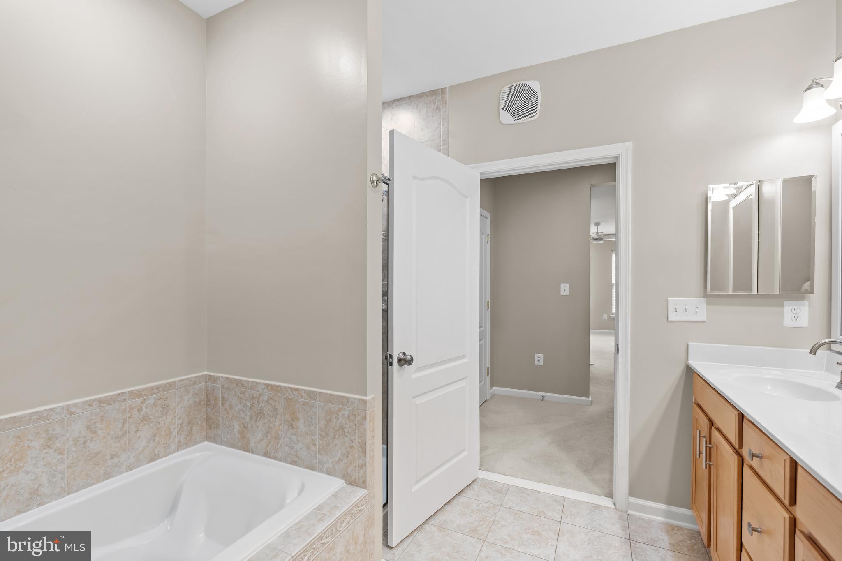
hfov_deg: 95.0
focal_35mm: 16
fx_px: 386
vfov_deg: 72.0
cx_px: 421
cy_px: 280
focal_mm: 16.5
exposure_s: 1/5
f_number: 8
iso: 800
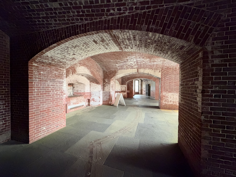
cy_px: 88
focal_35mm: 14
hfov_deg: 102.1
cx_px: 118
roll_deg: -0.5
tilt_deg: -1.0
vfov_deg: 85.7
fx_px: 95
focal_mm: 2.22
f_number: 2.2
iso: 1000
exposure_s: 1/60
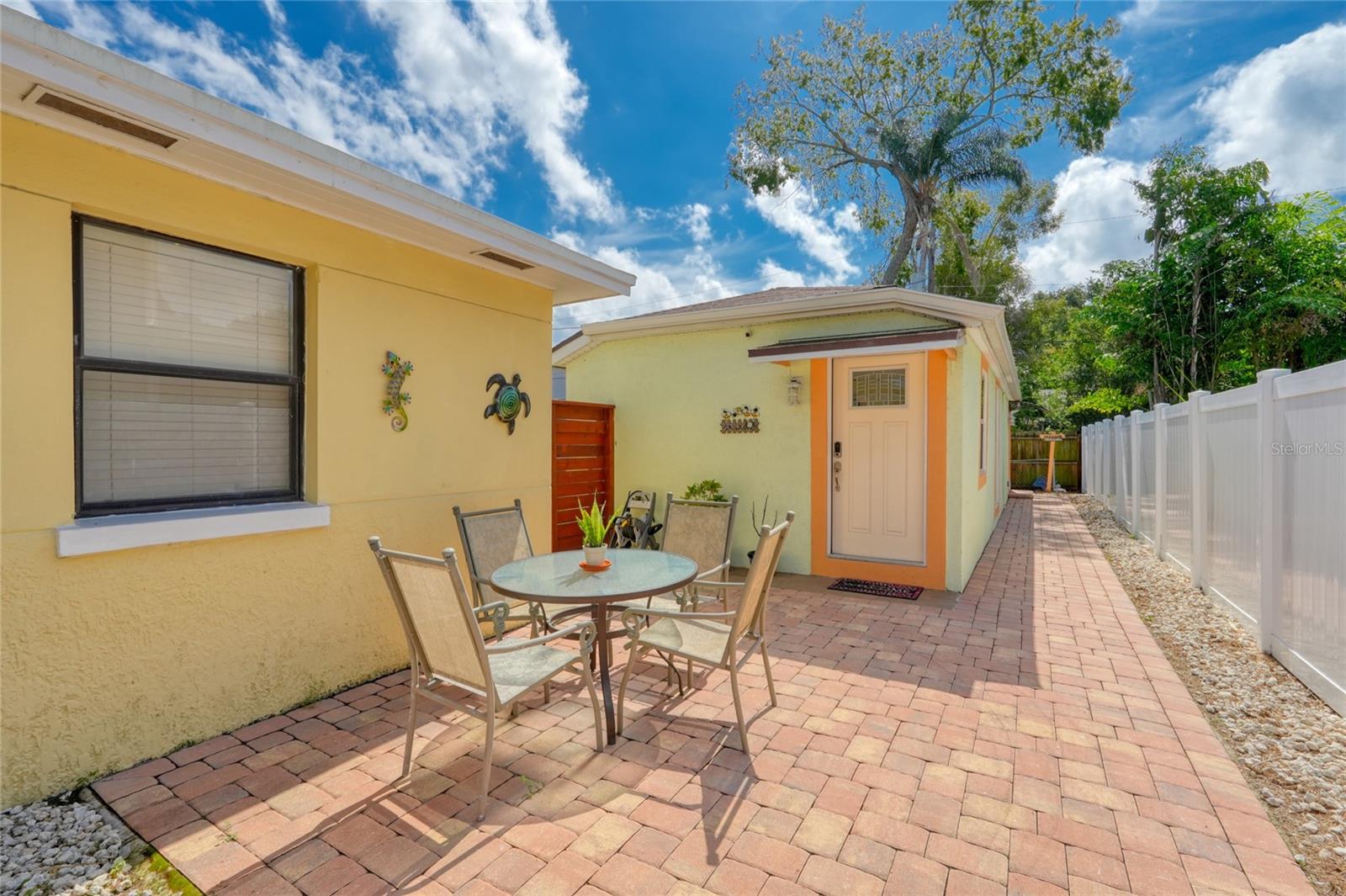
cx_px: 673
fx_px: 598
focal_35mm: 16
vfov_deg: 73.7
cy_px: 448
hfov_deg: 96.8
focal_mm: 16
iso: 400
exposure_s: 1/800
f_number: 11
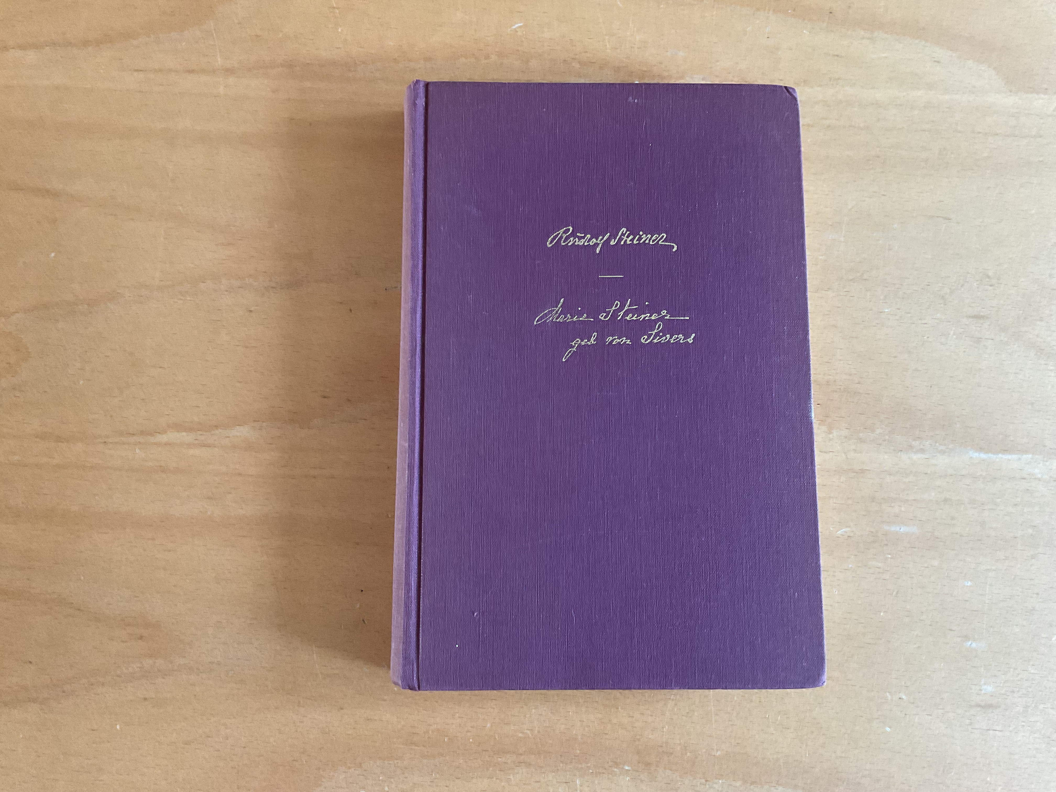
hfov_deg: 61.7
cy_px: 396
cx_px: 528
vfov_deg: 48.2
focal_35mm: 29
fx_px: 885
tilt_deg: -82.3
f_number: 1.8
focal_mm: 3
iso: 160
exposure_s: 1/60
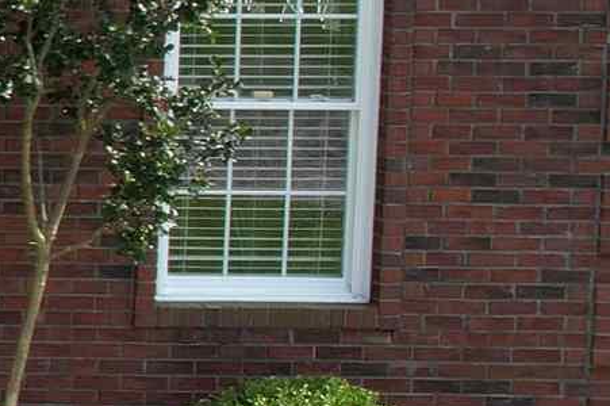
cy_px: 97
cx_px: -1044
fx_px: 2540
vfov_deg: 9.1
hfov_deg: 10.7
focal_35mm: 150
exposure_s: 1/1000
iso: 100
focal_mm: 8.38
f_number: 2.8
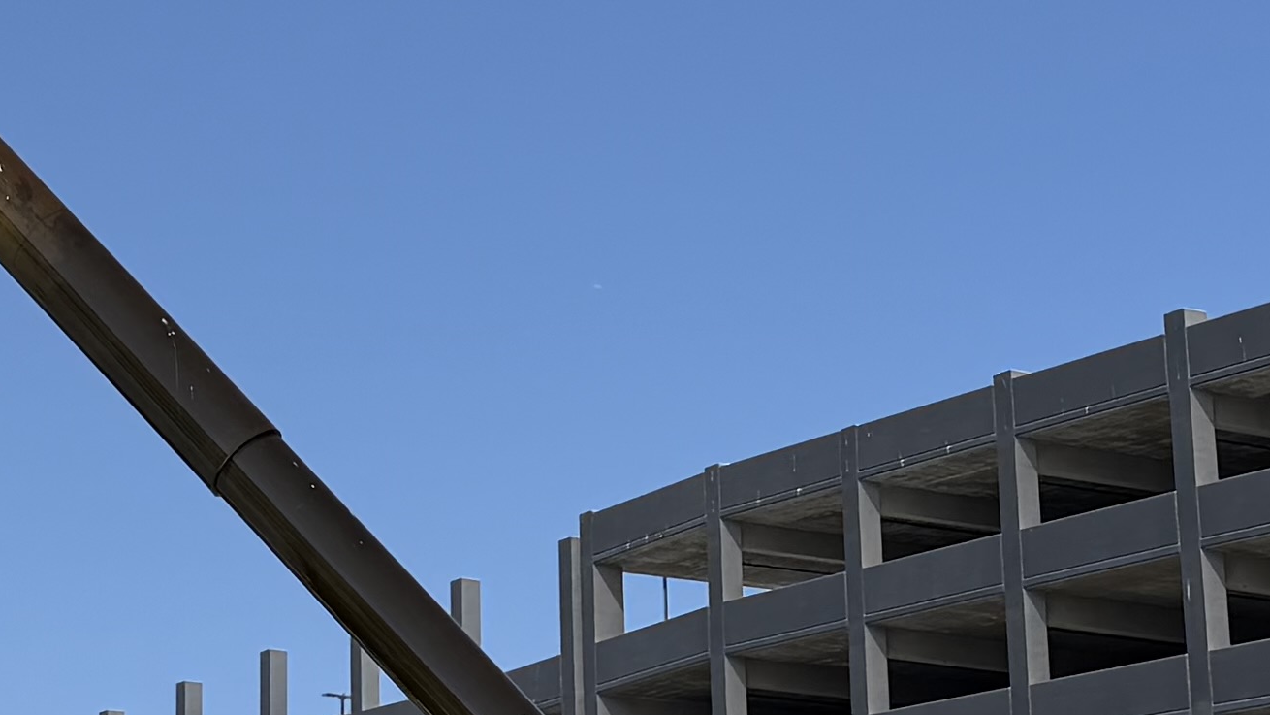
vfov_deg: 10.6
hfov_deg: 18.7
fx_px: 3839
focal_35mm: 114
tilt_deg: +16.1
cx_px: 362
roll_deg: +0.7
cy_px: 309
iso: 80
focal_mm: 6.76
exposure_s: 1/5319
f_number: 1.78
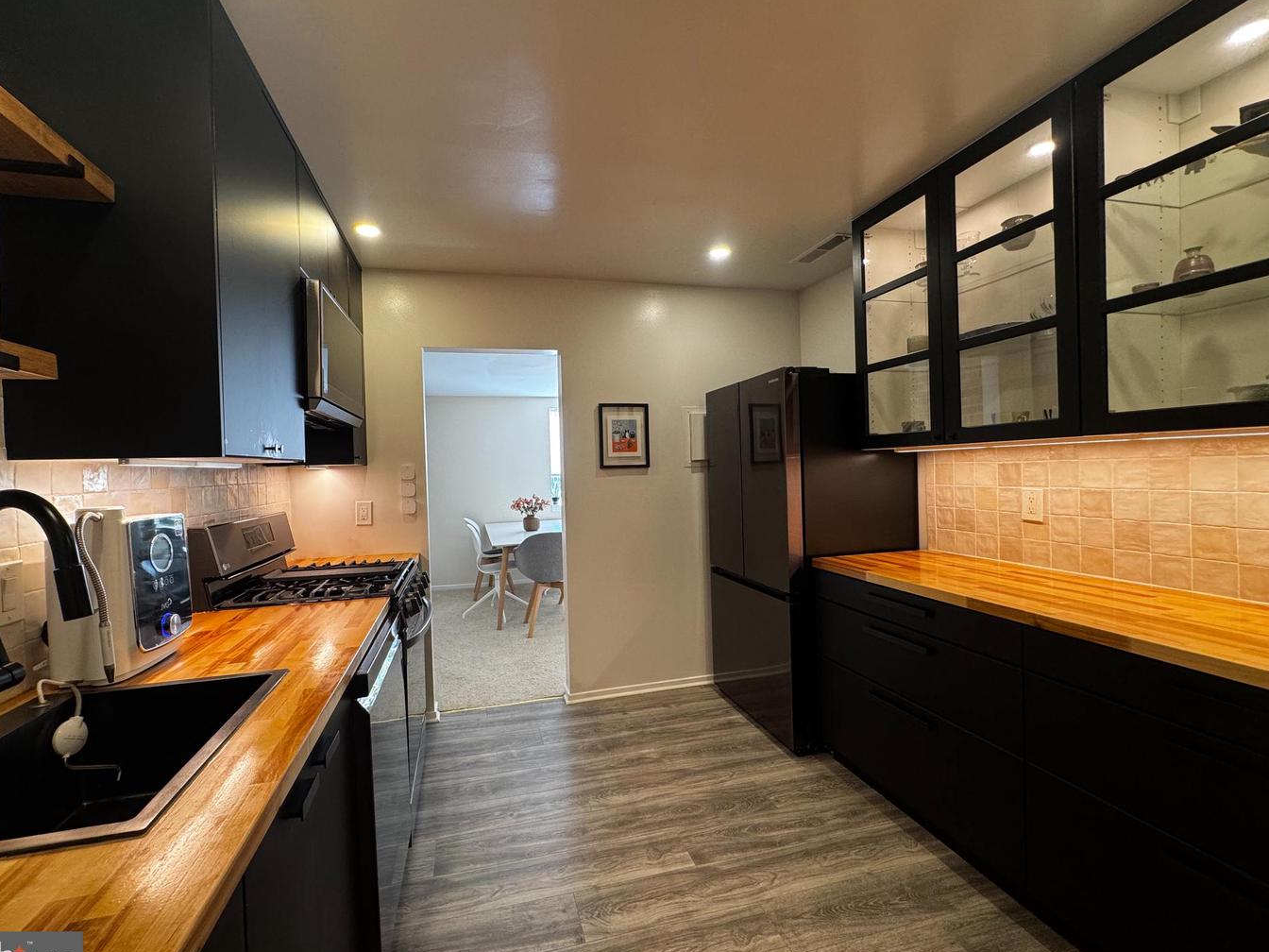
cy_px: 476
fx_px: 550
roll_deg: +1.9
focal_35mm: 15
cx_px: 597
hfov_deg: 98.1
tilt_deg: -1.3
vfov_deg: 81.7
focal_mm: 2.22
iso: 200
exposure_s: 1/63
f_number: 2.2
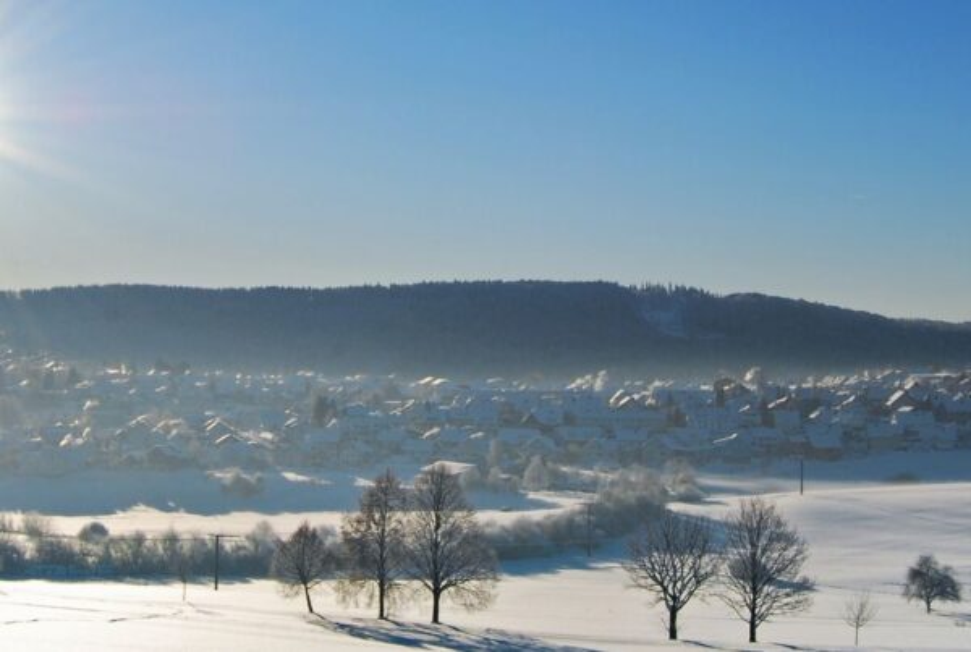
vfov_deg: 48.1
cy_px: 326
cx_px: 486
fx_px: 730
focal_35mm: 27
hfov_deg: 67.3
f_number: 11
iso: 100
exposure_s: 1/500
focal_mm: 18
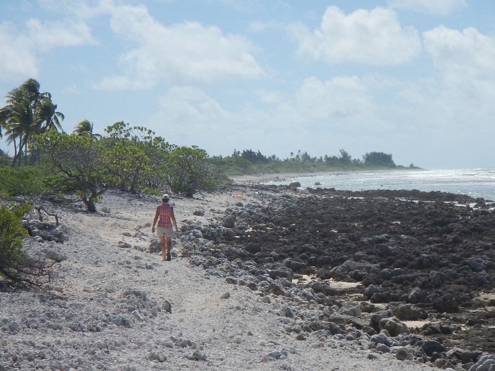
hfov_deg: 14.1
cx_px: 248
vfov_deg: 10.6
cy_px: 186
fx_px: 2002
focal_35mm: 140
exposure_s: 1/1500
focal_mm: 25
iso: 125
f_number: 4.8
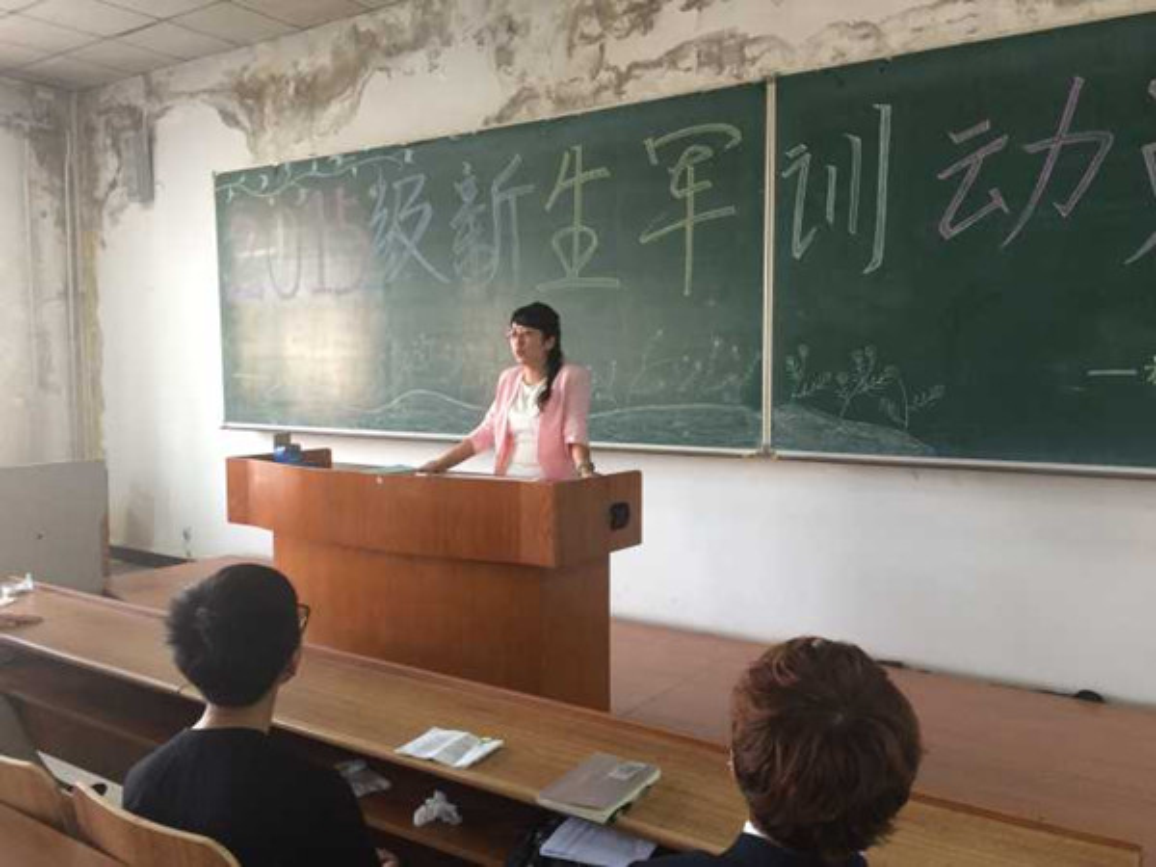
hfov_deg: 61.7
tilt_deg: -5.1
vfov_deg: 48.2
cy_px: 434
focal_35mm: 29
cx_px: 578
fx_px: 968
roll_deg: -0.7
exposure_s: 1/30
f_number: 2.2
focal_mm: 4.15
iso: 100
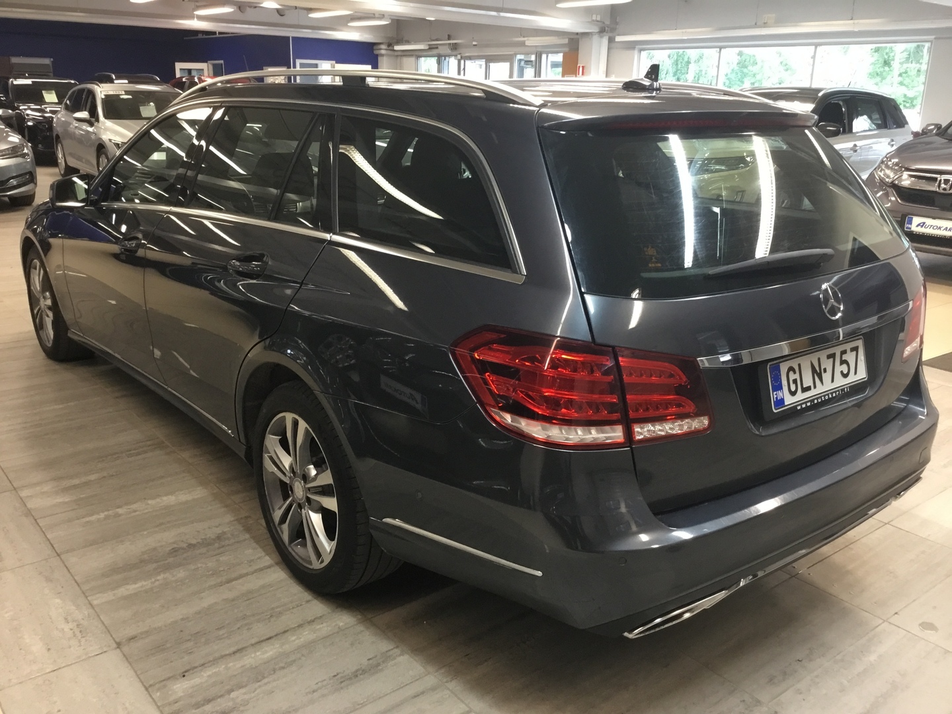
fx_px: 853
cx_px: 476
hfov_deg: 58.4
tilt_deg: -16.9
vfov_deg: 45.4
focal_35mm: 31
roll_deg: -1.0
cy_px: 357
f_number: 2.4
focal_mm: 3.3
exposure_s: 1/33
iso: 125
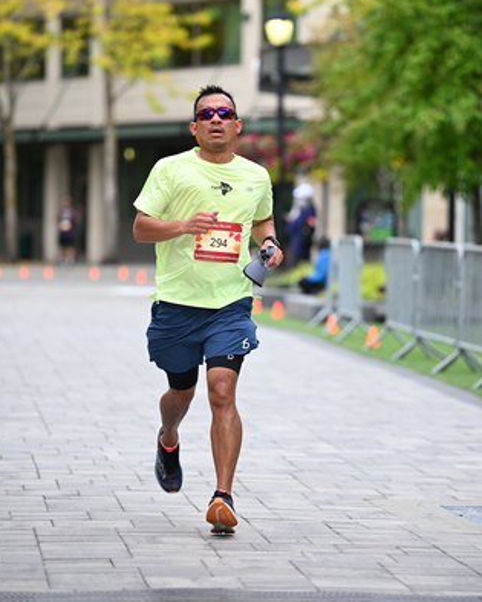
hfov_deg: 8.7
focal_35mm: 177
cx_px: 275
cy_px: 254
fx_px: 3157
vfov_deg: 10.9
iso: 640
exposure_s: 1/1600
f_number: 2.8
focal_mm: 135
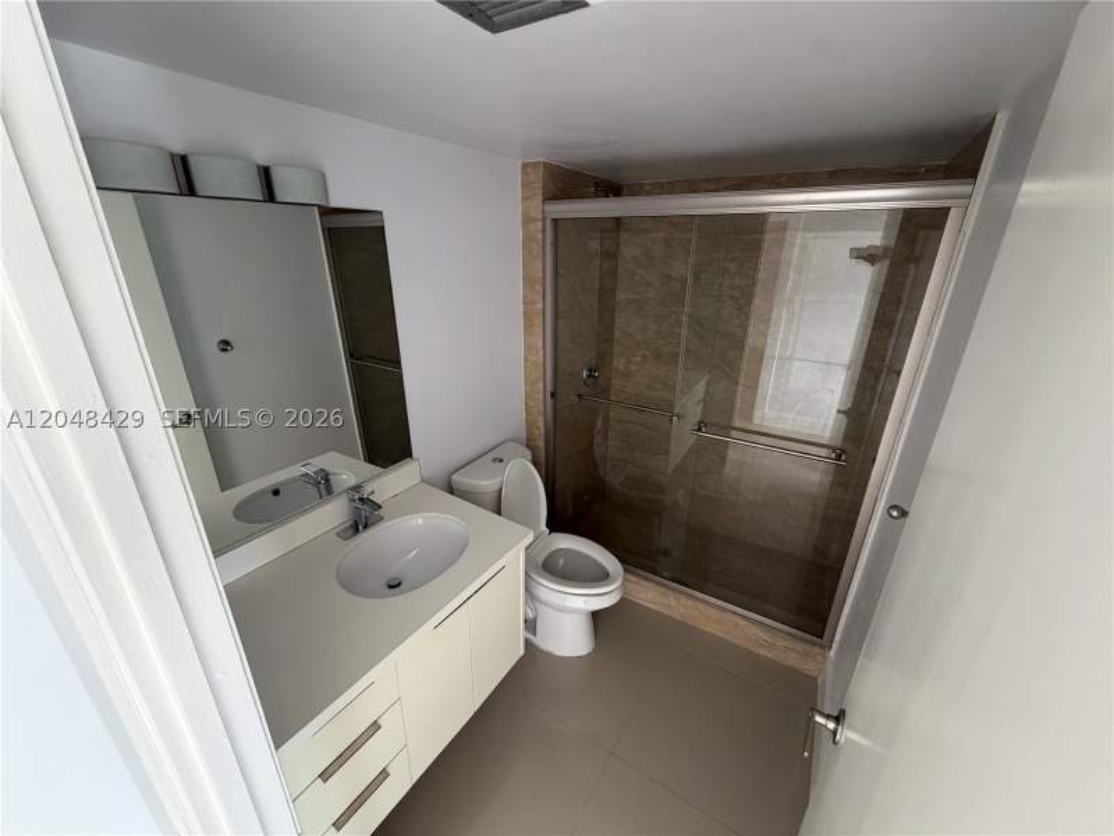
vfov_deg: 85.7
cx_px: 557
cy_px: 418
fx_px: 451
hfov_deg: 102.1
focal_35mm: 14
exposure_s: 1/60
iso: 320
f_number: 2.2
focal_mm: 2.22
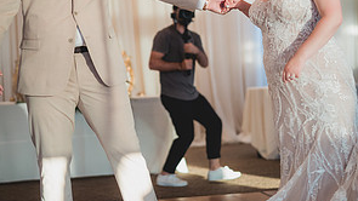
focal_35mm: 80
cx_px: 180
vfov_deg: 15.0
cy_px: 27
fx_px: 759
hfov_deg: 26.5
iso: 1250
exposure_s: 1/1250
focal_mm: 50
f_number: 1.4
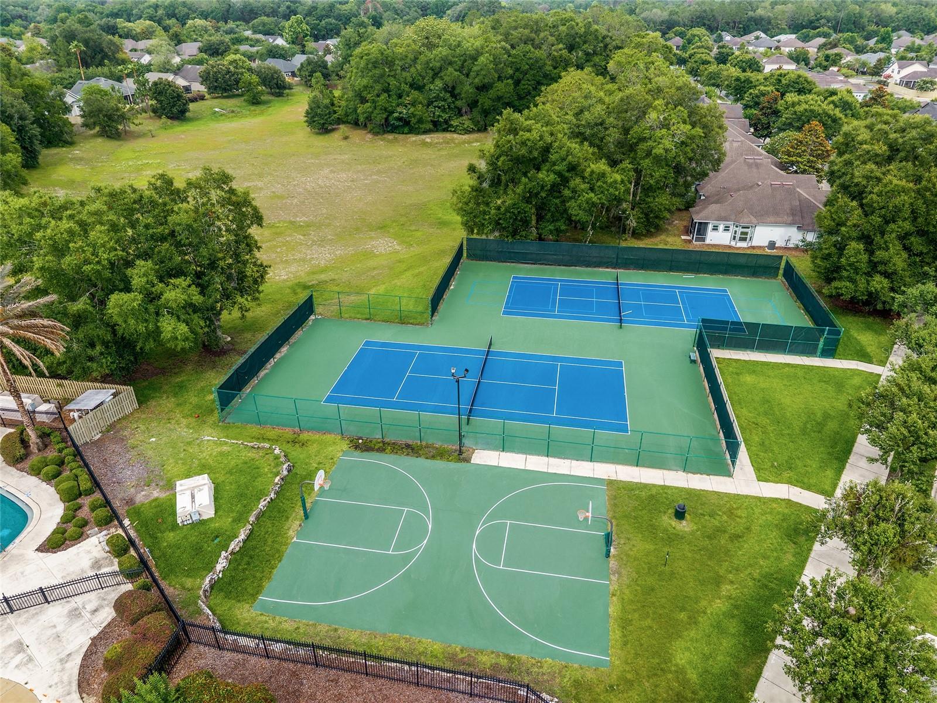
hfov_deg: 71.6
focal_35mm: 24
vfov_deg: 56.8
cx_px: 468
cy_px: 352
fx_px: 650
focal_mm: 8.67
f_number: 1.8
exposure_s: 1/1500
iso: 120
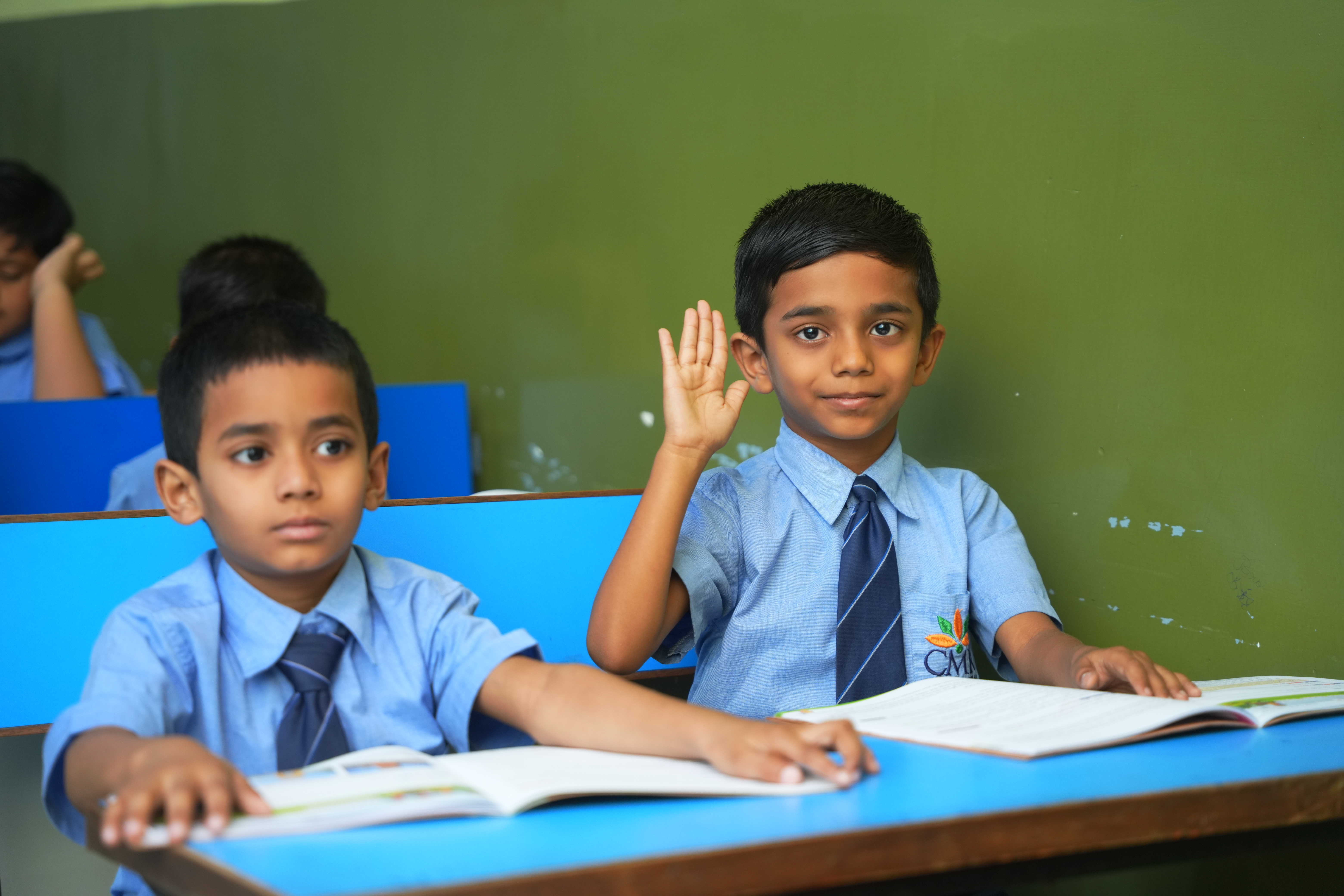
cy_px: 448
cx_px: 672
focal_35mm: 70
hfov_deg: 28.8
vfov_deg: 19.5
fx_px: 2613
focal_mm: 70
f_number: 2.8
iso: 800
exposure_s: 1/160
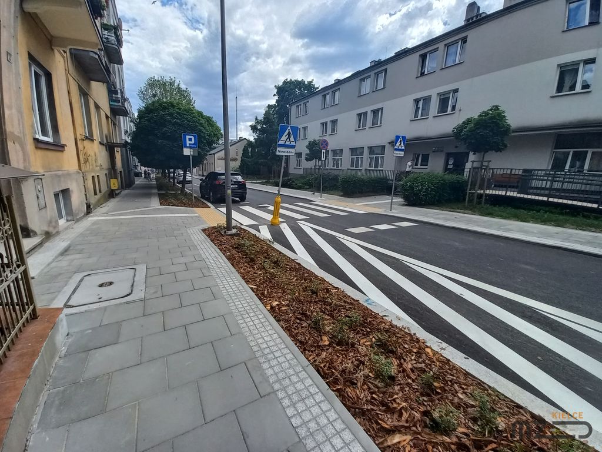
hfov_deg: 106.2
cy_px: 226
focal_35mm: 13
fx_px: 226
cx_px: 301
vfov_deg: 89.9
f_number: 2.2
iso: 40
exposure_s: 1/1147
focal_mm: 1.42
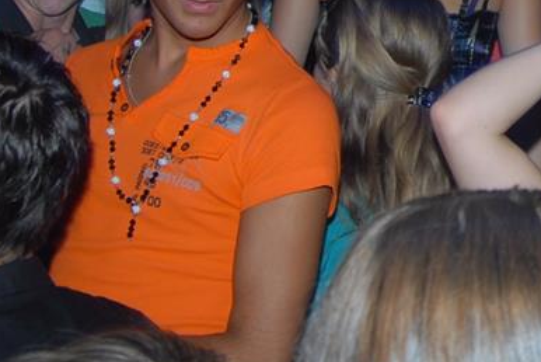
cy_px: -73
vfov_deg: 12.5
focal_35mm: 107
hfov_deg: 18.1
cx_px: 662
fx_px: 1609
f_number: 5.6
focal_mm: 24
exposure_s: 1/5
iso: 200
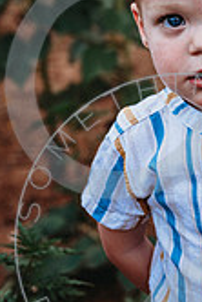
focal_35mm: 103
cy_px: 104
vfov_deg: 19.8
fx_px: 865
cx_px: 266
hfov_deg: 12.9
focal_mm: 38
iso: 100
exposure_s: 1/250
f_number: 2.8
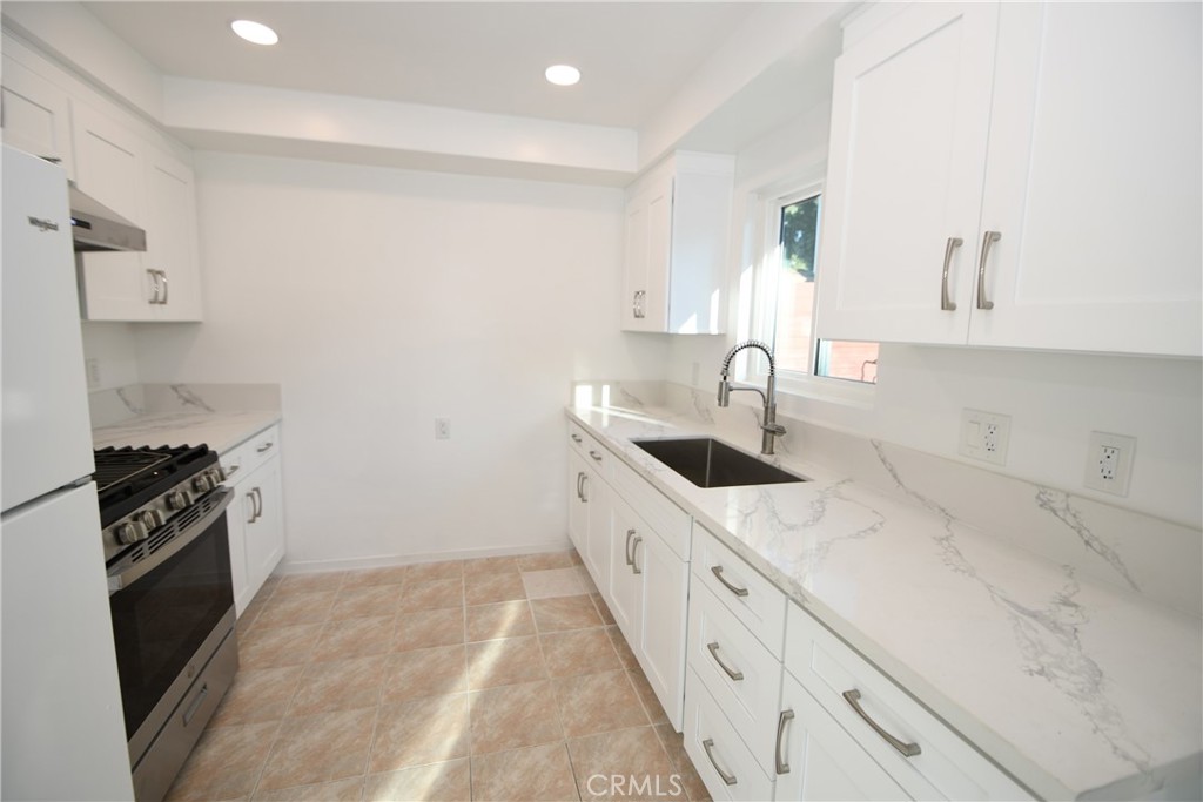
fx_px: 501
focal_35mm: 15
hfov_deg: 100.4
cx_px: 602
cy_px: 401
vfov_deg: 77.3
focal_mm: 10
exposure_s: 1/80
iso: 100
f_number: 4.5
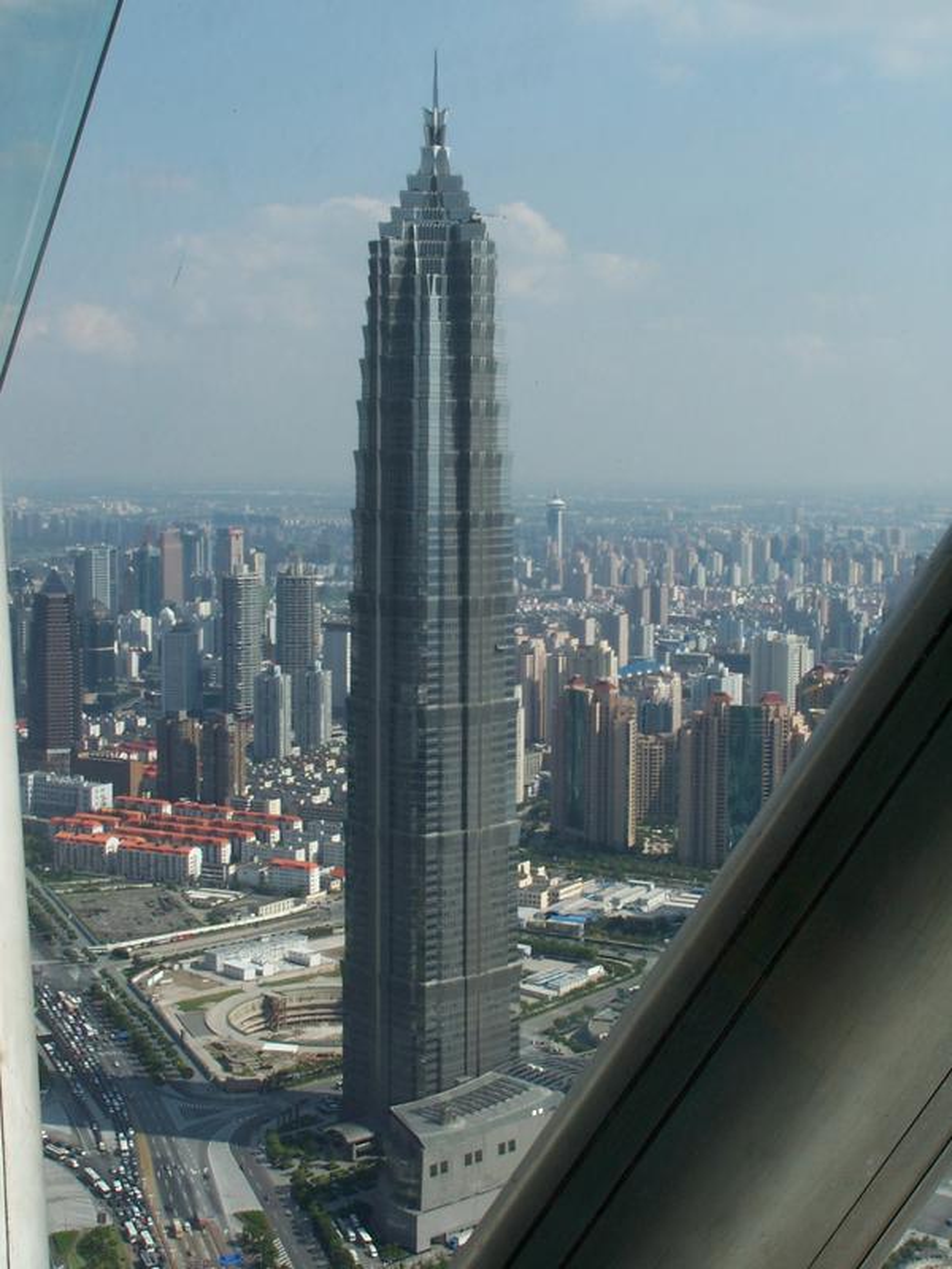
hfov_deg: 24.8
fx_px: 2163
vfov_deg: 32.7
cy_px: 634
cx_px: 476
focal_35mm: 59
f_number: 6.3
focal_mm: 9.8
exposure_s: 1/250
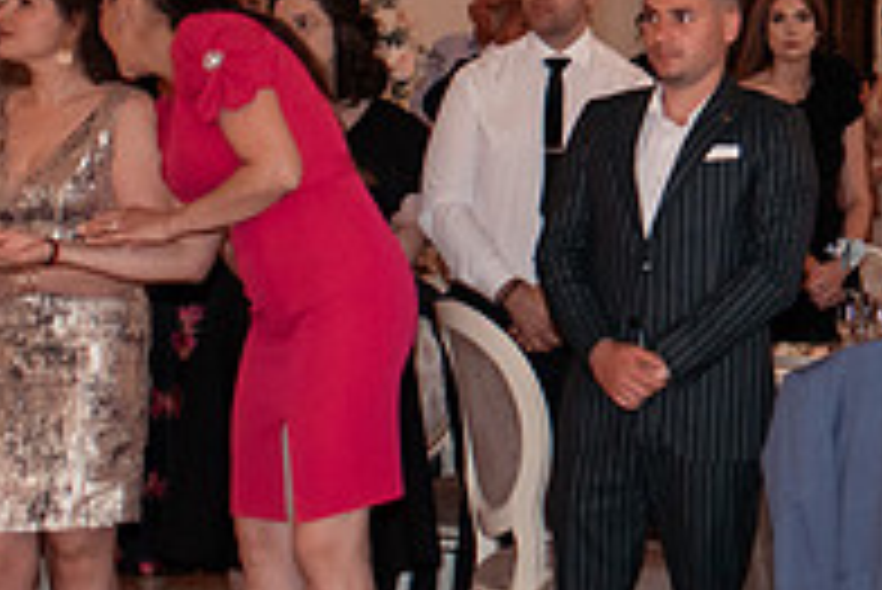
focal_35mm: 112
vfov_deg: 12.2
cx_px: 1032
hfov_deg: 17.5
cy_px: 140
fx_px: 2746
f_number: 3.2
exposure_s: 1/250
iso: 1250
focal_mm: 35
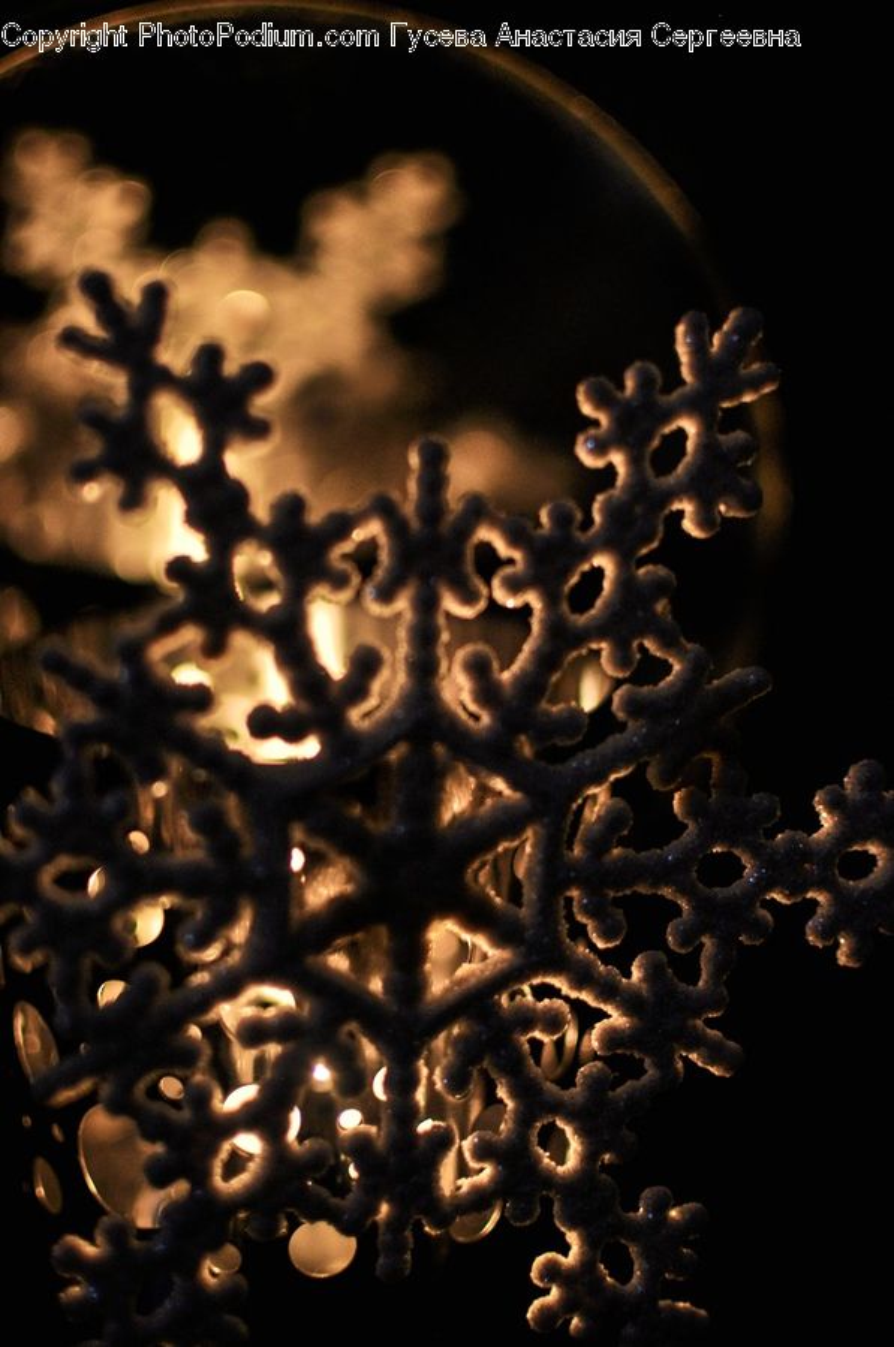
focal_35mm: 52
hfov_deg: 25.7
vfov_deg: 37.9
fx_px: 1962
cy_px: 674
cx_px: 447
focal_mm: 35
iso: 200
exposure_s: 1/15
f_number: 1.8
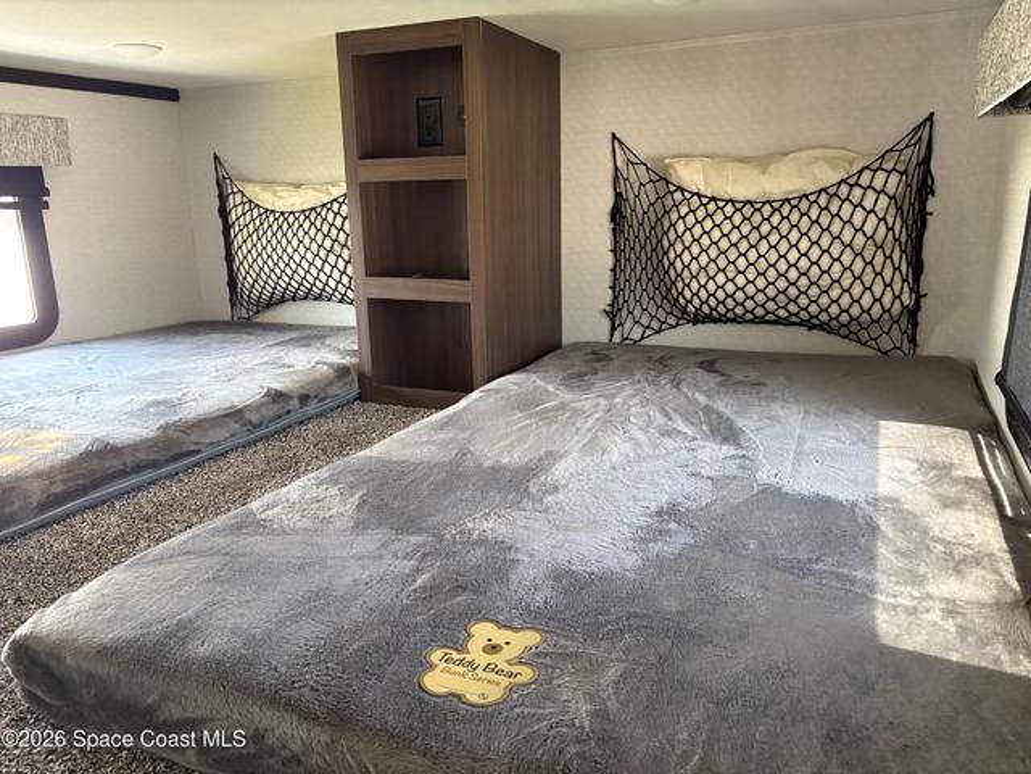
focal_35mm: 26
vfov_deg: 53.1
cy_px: 387
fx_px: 774
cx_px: 516
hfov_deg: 67.3
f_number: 1.6
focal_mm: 5.96
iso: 400
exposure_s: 1/60
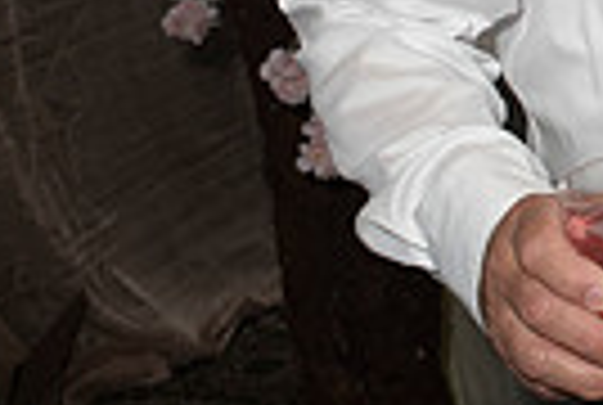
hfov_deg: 12.5
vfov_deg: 8.7
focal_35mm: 151
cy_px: -344
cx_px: 1062
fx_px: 2535
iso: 640
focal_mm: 35
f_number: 8
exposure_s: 1/80
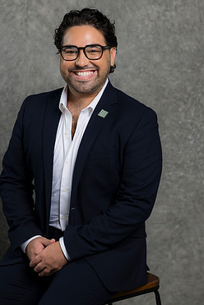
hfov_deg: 13.3
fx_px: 874
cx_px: 88
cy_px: 169
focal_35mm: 103
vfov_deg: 19.8
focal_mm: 85
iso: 125
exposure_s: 1/200
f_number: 5
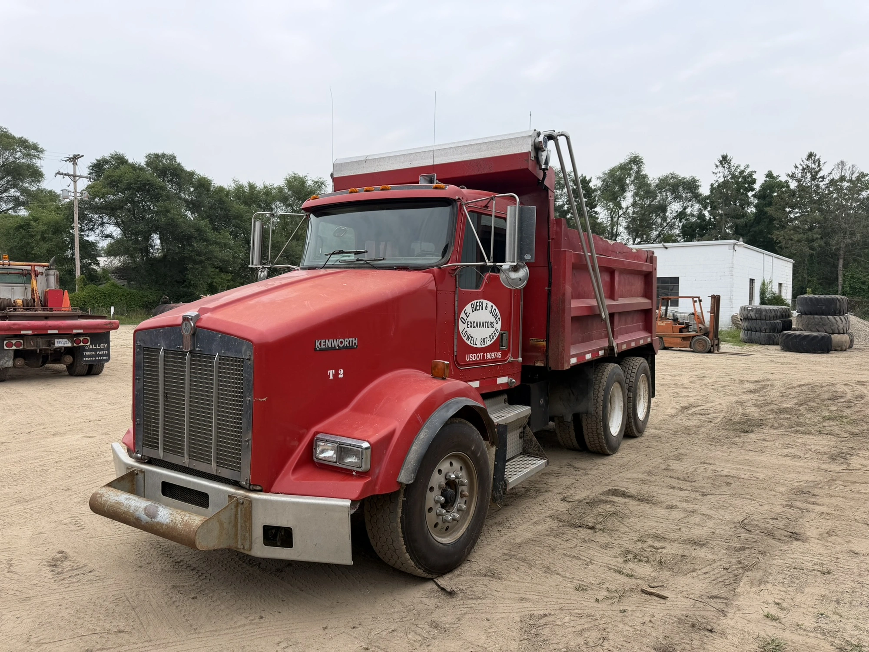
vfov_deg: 56.8
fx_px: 602
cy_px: 326
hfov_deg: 71.6
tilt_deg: -2.3
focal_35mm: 24
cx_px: 434
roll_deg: -1.0
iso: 80
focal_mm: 6.76
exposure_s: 1/1211
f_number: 1.78
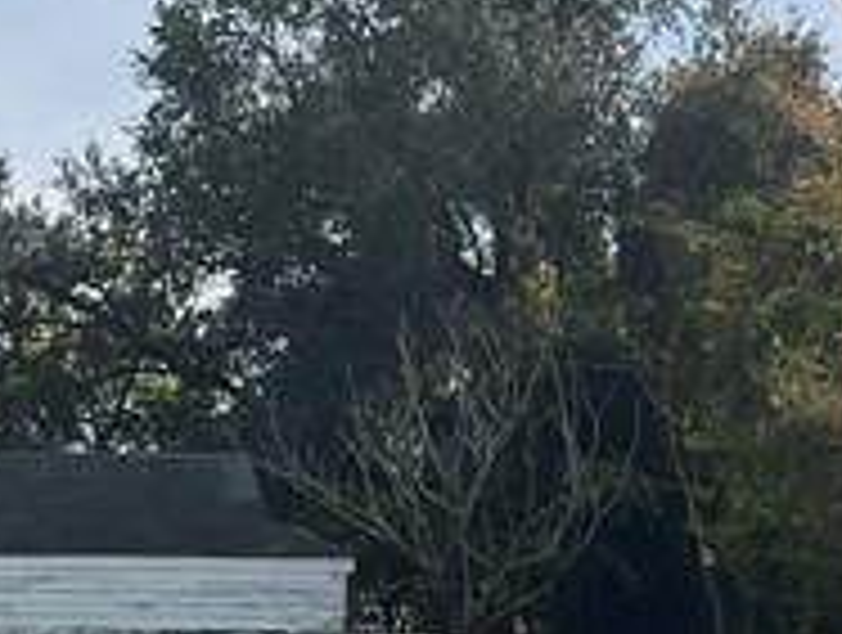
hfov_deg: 13.5
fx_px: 3461
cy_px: 976
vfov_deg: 10.1
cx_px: -180
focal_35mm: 142
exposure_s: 1/4854
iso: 50
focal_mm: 5.1
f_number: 1.6
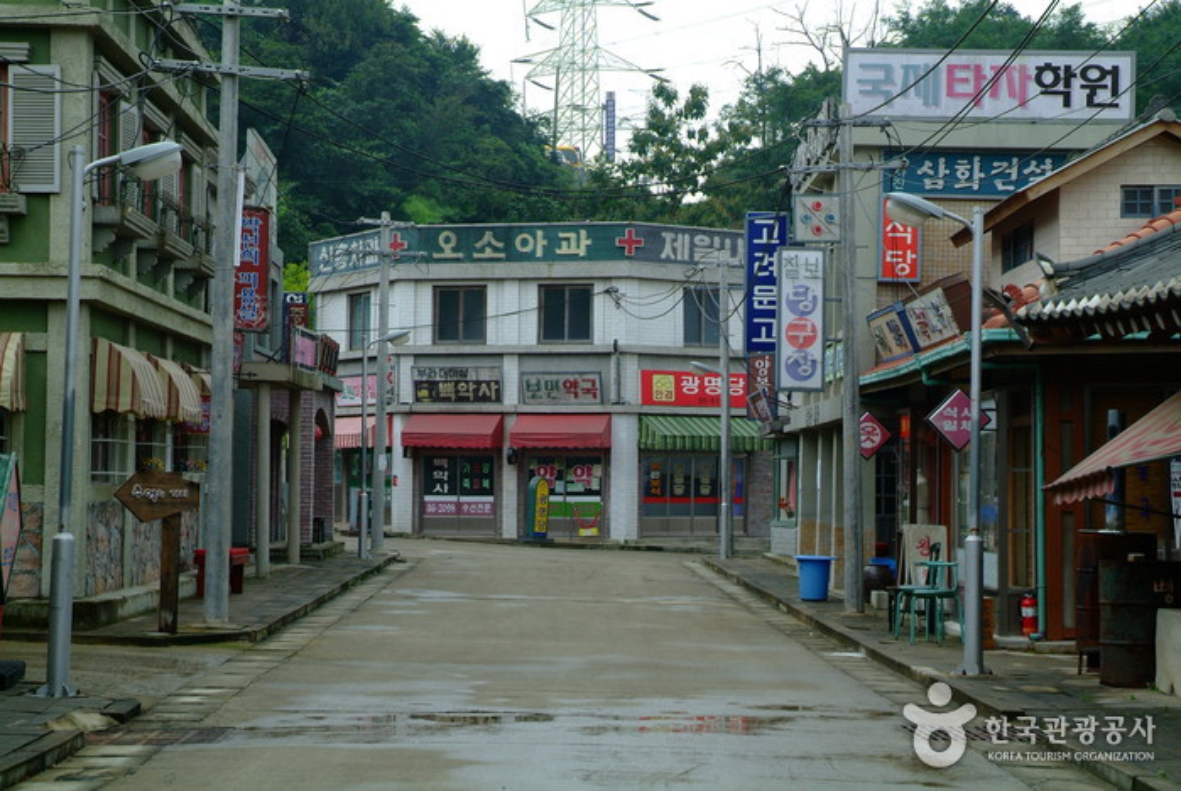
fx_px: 2266
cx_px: 590
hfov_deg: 29.2
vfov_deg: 19.8
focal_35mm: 69
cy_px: 396
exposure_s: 1/125
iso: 400
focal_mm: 46
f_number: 8
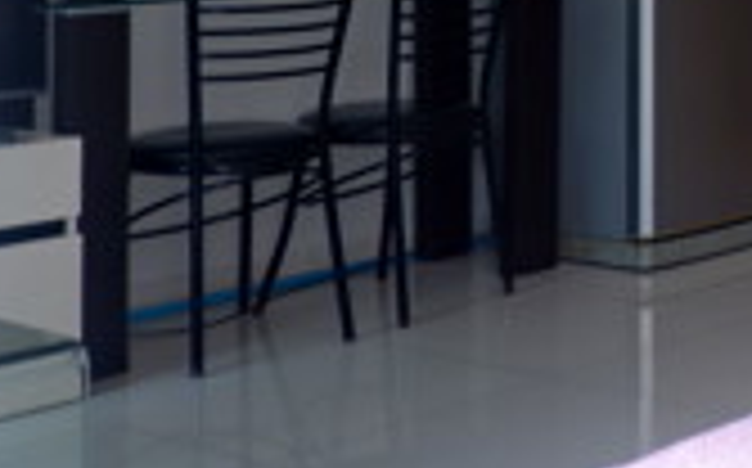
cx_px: 1279
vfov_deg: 14.1
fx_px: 1802
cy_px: -176
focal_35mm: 88
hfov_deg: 19.1
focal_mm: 16
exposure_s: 1/42
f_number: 3.5
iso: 200
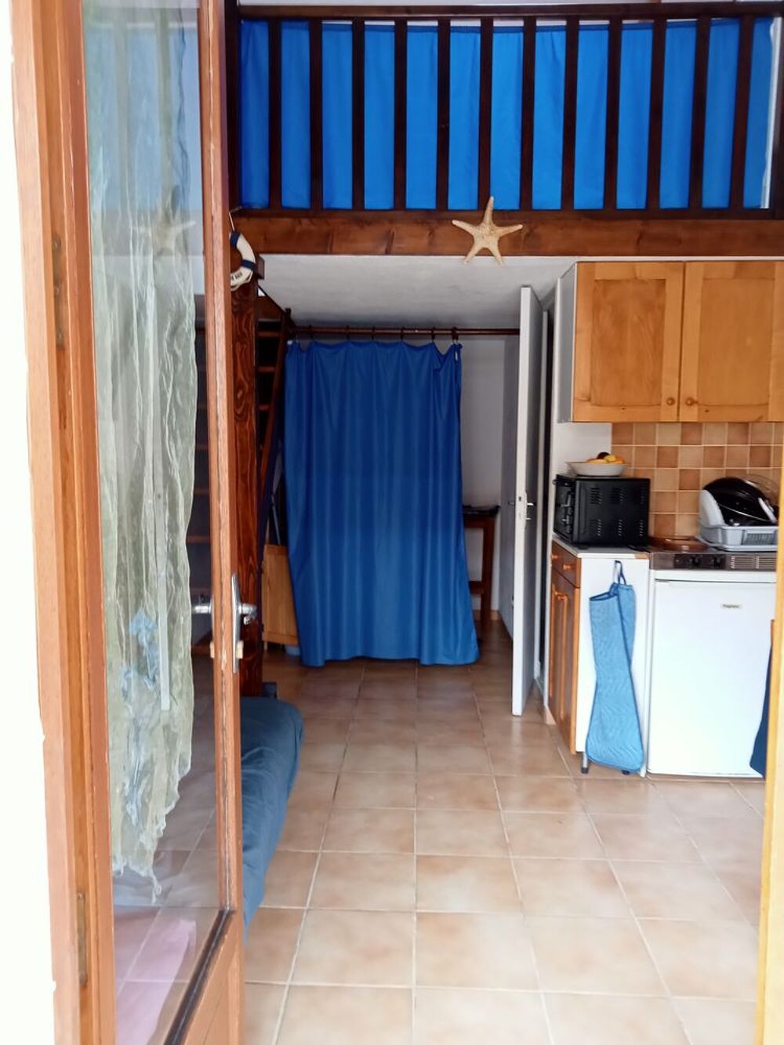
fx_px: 845
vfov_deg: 63.4
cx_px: 392
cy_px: 522
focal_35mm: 28
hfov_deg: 49.8
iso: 306
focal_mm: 3.46
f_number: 2.2
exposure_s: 1/33.3
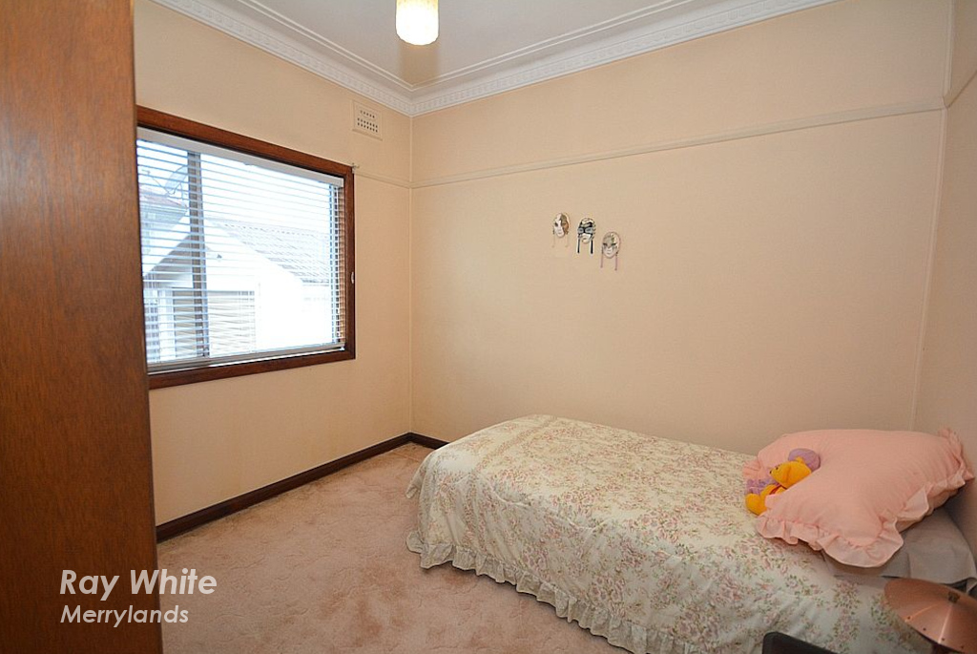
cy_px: 327
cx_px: 488
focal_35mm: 15
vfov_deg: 77.5
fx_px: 407
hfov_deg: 100.3
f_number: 4
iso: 220
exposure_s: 1/60
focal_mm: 10
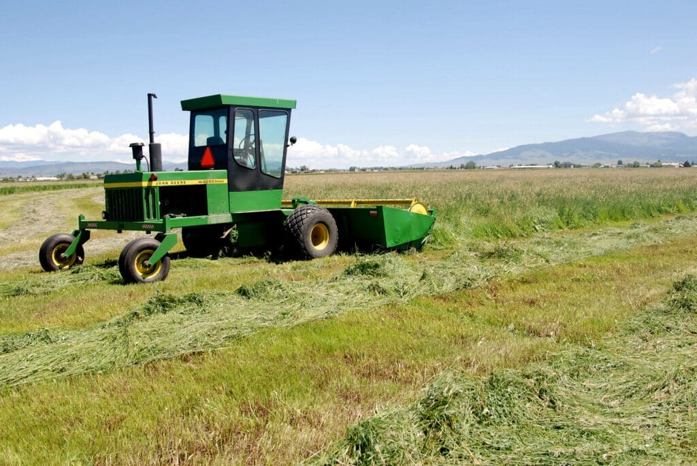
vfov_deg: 37.0
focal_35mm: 36
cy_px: 233
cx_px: 348
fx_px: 698
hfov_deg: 53.1
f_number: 7.1
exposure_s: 1/200
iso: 100
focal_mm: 24
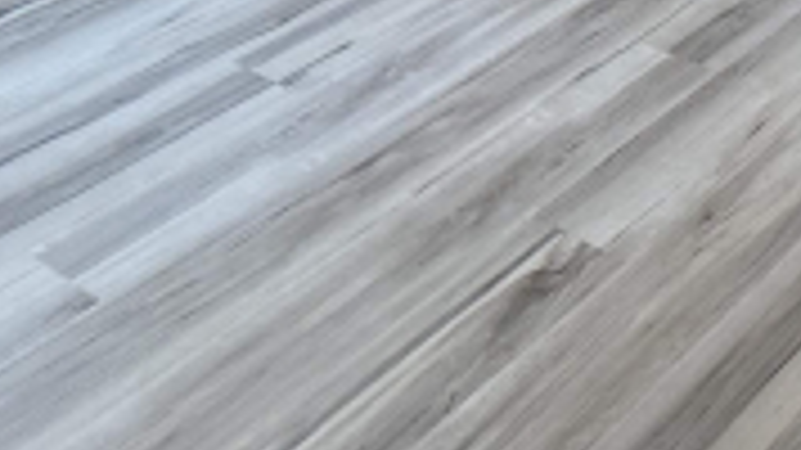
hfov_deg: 24.4
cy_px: -639
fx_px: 1210
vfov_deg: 14.1
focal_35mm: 57
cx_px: 1312
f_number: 2.2
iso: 160
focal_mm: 2.22
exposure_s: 1/120
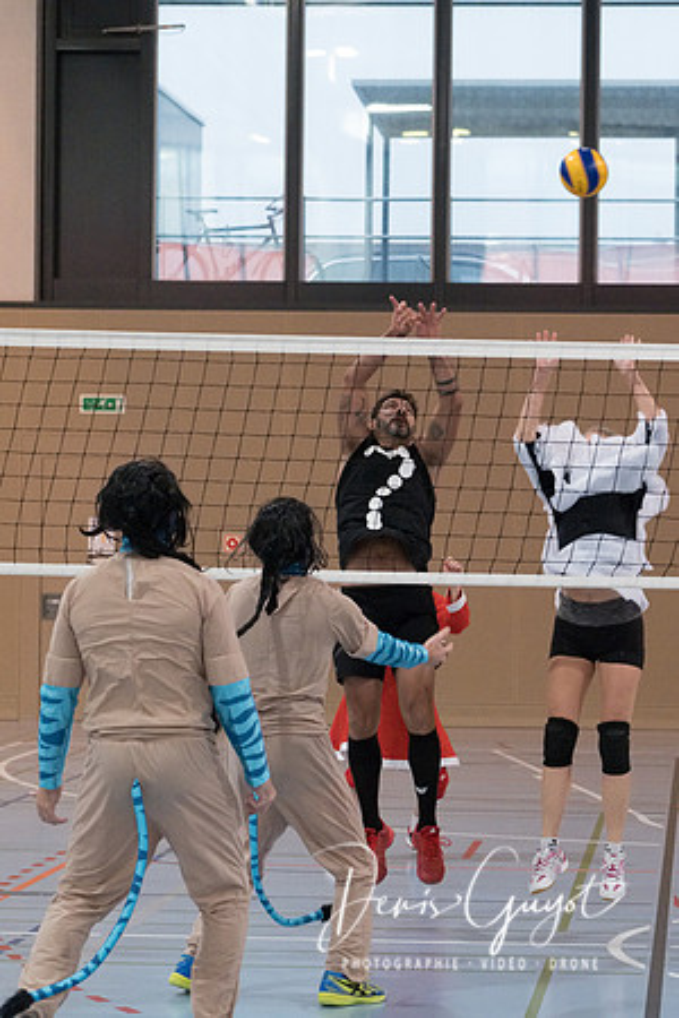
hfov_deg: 12.0
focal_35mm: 114
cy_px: 503
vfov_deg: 18.0
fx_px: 3219
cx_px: 483
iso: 6400
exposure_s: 1/400
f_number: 2.8
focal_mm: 50
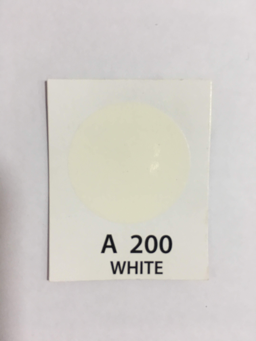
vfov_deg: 61.7
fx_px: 286
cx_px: 128
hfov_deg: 48.2
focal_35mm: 29
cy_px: 170
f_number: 2.2
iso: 80
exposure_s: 1/33
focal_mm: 4.15
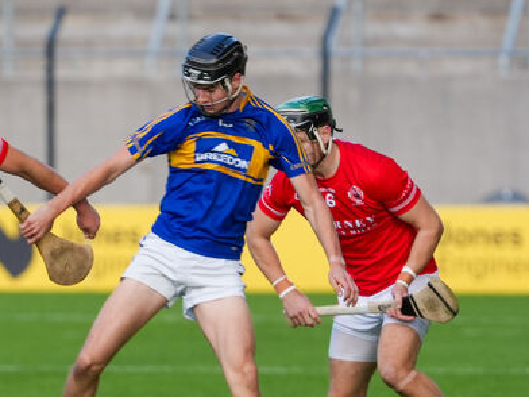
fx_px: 13555
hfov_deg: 2.2
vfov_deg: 1.7
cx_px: 148
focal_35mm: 887
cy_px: 279
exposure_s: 1/640
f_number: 6.3
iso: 800
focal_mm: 452
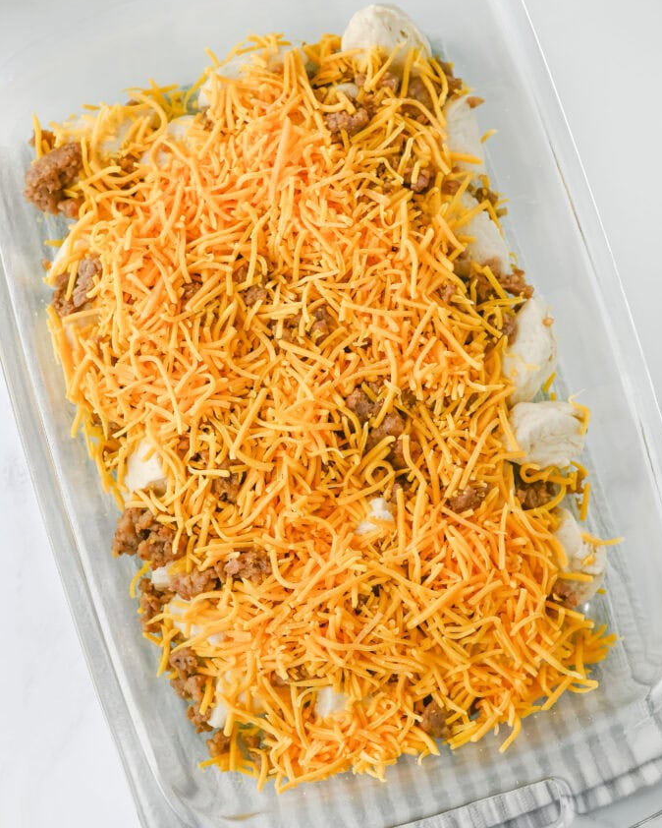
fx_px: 1395
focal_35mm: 57
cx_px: 333
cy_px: 387
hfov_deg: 26.7
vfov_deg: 33.0
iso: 200
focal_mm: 50
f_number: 5.6
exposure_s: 1/100
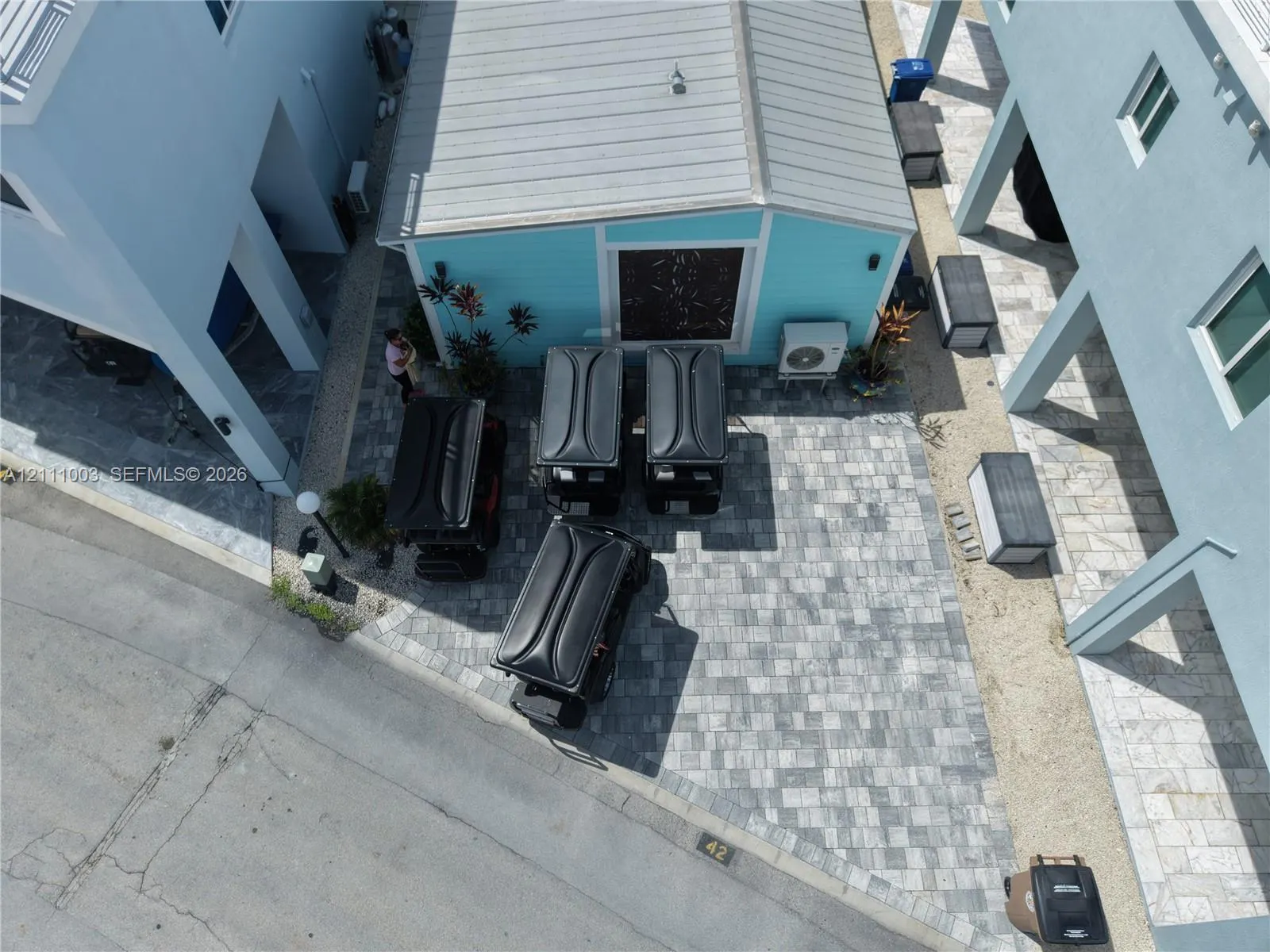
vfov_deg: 56.8
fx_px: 881
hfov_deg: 71.6
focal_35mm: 24
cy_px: 476
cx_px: 635
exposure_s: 1/8000
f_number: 1.8
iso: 200
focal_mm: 8.67
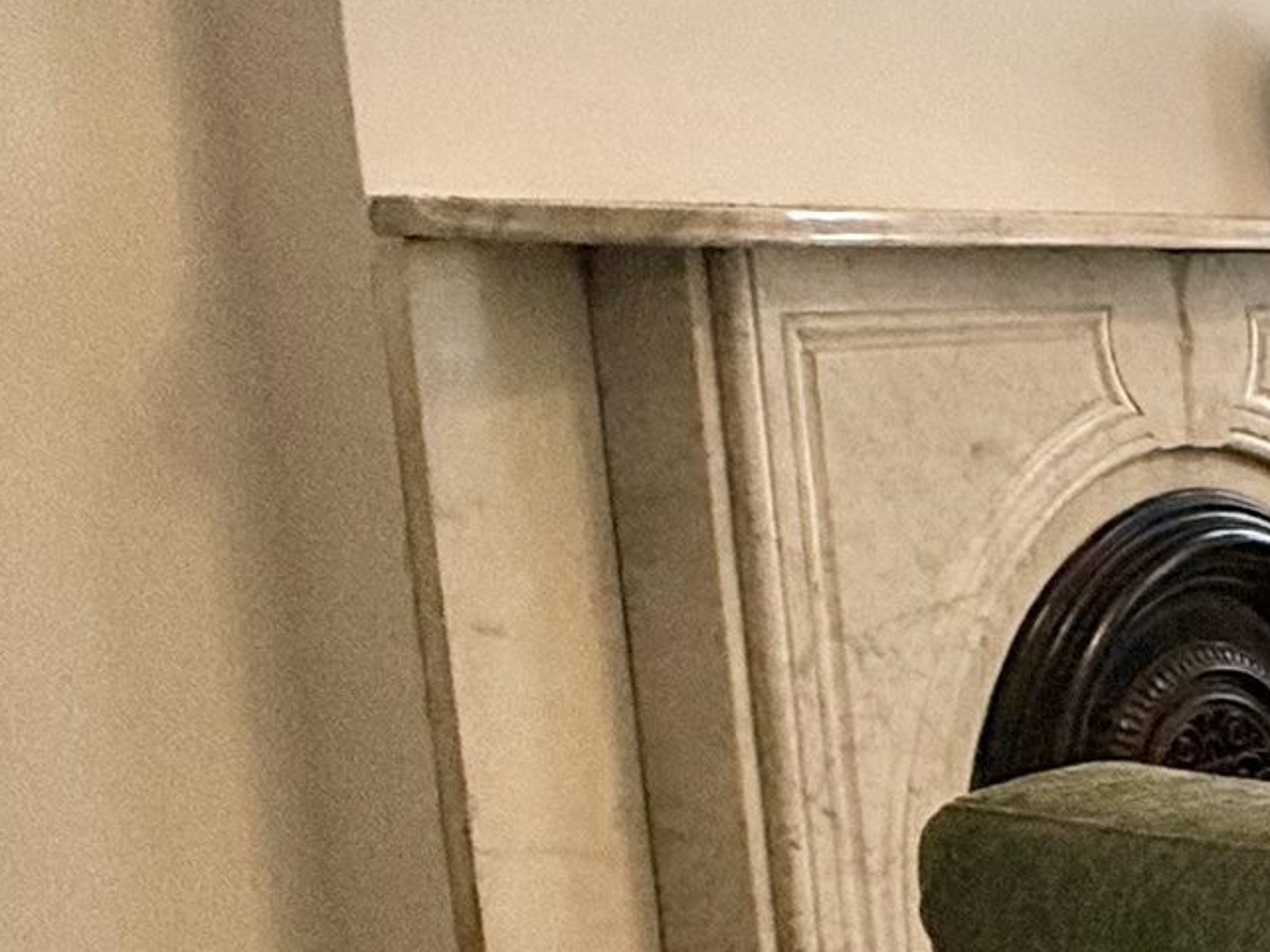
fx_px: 2457
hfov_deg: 16.8
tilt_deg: -7.4
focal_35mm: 67
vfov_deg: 21.9
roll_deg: -1.3
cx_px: 2809
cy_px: 606
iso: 160
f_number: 2.2
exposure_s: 1/120
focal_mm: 2.22
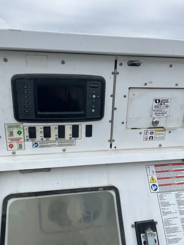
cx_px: 92
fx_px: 184
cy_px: 122
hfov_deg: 53.1
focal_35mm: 26
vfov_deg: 67.3
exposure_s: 1/1129
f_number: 1.6
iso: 50
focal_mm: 5.1
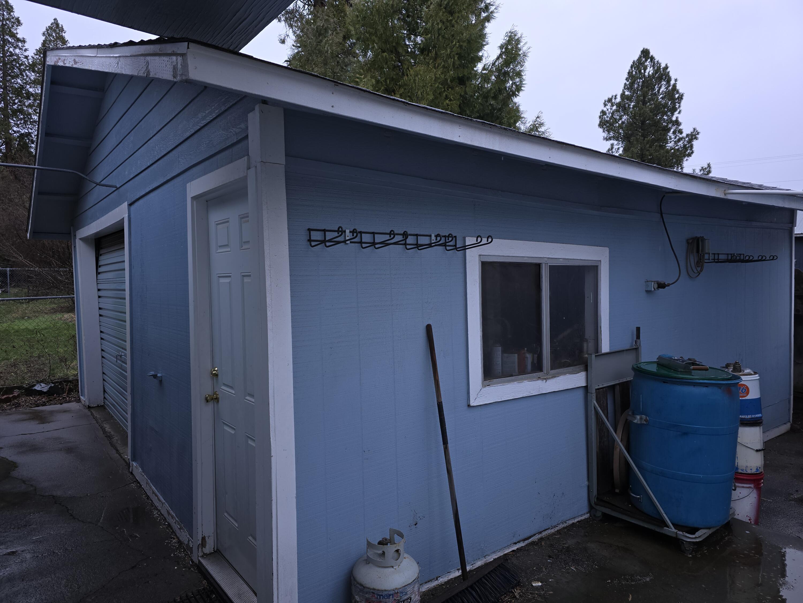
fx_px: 534
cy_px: 302
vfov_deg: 58.9
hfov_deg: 73.9
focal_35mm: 23
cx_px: 402
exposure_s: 1/120
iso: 20
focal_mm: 6.3
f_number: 1.7
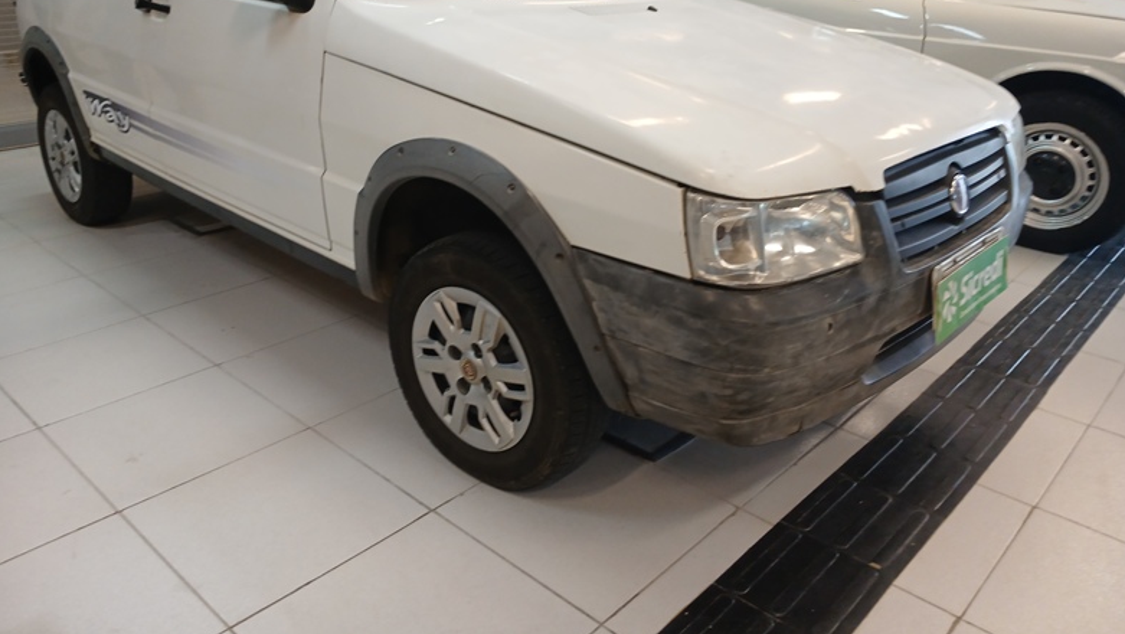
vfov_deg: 39.7
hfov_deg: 66.0
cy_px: 206
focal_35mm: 29
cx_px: 550
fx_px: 865
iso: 125
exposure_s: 1/60
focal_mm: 3.98
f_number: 1.8
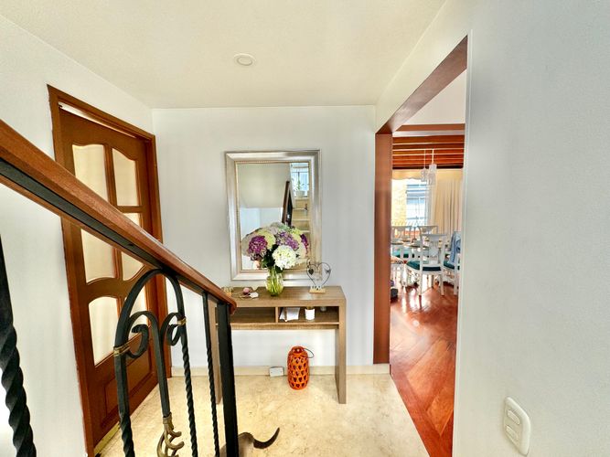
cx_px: 305
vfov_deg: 85.7
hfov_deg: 102.1
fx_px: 247
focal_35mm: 14
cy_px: 228
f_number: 2.2
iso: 100
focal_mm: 2.22
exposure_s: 1/99
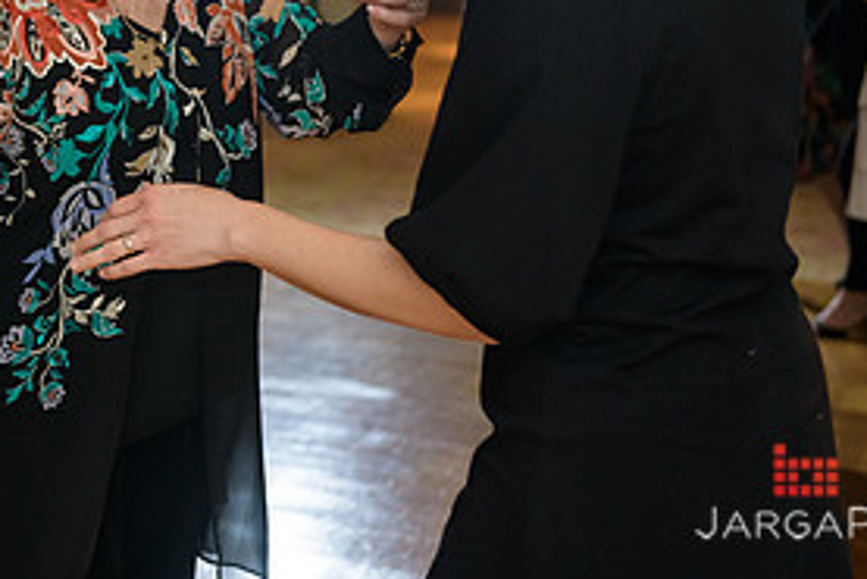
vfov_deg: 12.4
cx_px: 88
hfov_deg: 18.4
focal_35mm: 109
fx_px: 2626
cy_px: 2
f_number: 2.8
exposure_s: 1/125
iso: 1000
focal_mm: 52
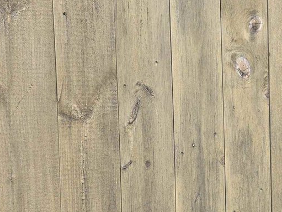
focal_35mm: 72
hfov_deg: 25.6
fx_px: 586
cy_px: 142
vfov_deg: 20.4
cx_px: 285
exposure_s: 1/180
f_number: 1.7
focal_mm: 6.25
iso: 50
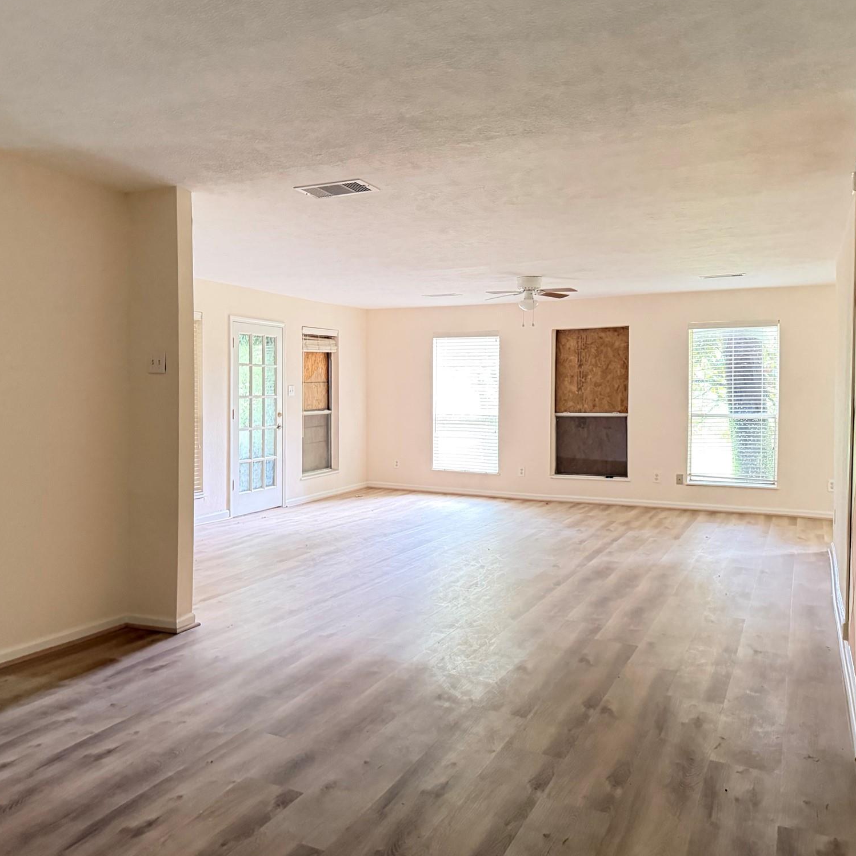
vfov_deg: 55.6
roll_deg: +0.1
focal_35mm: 29
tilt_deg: -1.1
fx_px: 811
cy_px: 422
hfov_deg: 55.3
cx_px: 351
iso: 2000
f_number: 1.78
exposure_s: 1/15
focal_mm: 6.76
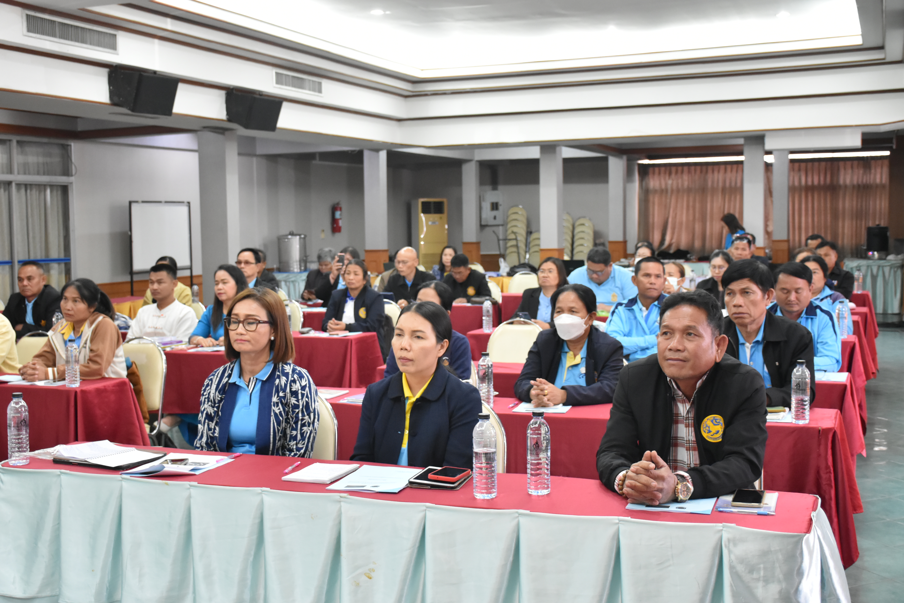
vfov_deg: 29.9
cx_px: 452
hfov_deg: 43.6
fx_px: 1130
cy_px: 302
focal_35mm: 45
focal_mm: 30
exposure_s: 1/30
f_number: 4
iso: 2200
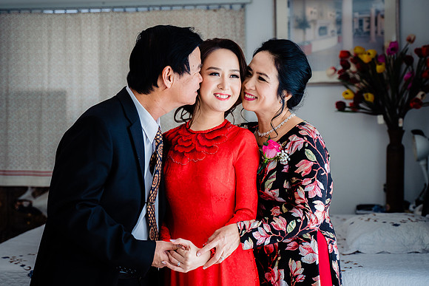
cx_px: 214
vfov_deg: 21.7
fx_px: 746
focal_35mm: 63
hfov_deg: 32.1
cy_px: 142
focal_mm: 55
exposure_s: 1/320
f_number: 3.2
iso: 250
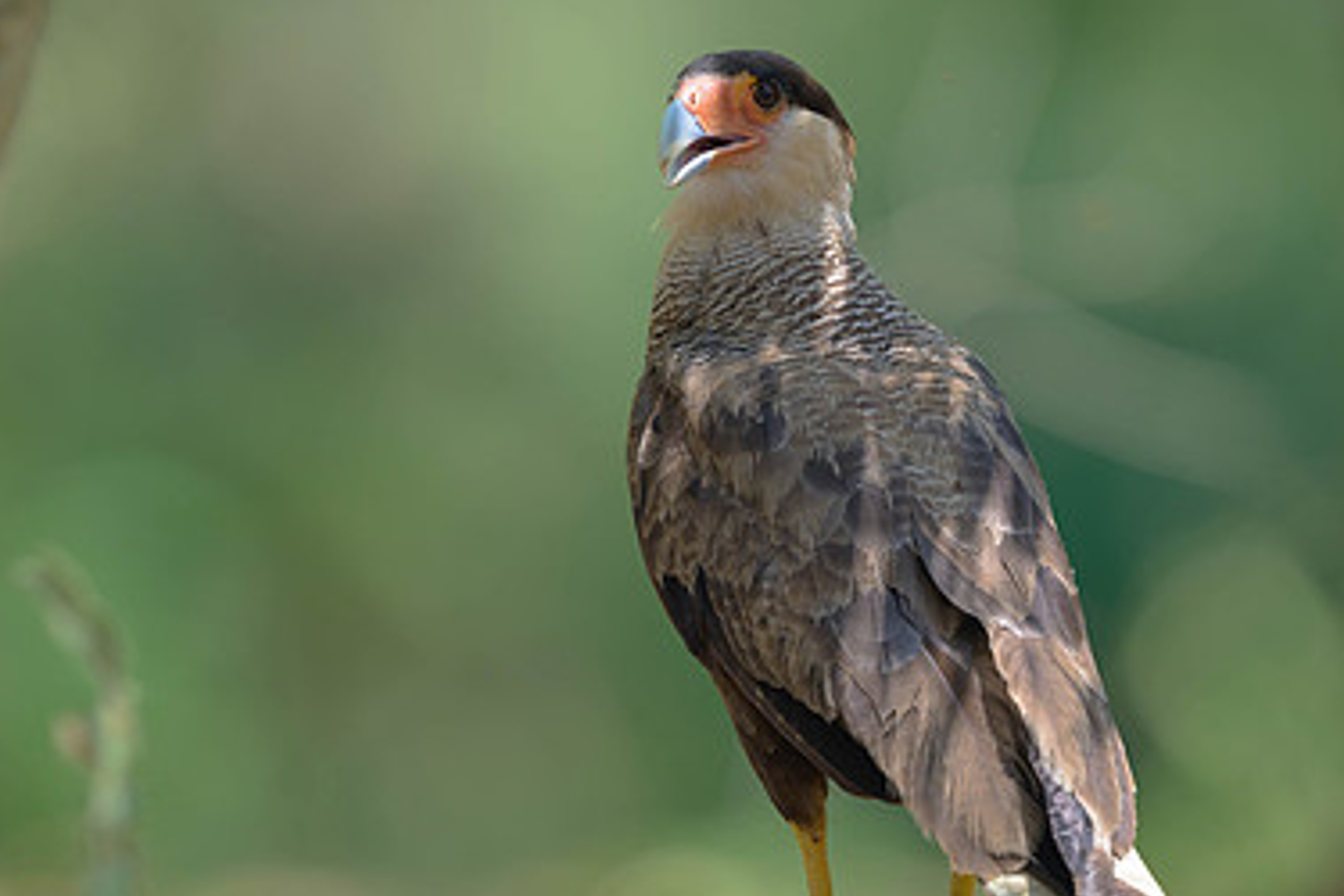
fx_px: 26430
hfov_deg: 2.9
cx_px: 542
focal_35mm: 708
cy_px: 611
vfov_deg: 1.9
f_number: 3.5
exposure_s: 1/800
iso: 200
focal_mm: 400
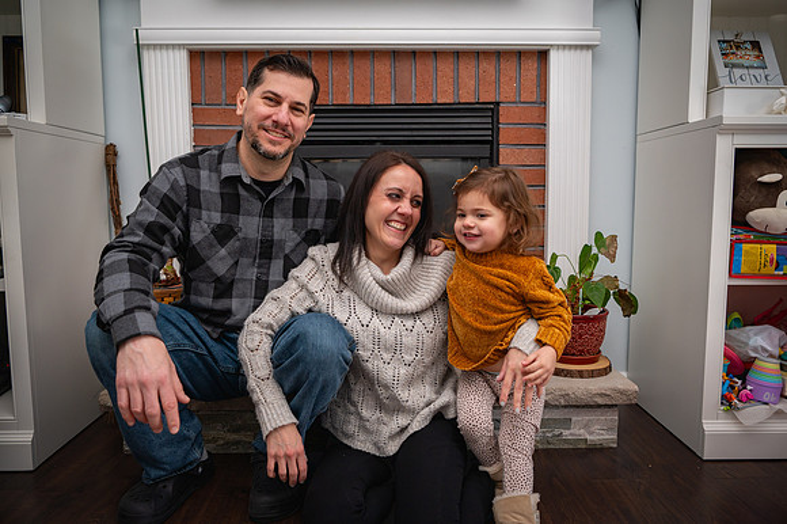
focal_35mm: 25
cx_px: 394
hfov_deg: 70.6
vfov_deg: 50.4
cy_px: 250
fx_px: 556
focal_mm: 24
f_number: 2.8
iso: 200
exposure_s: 1/125
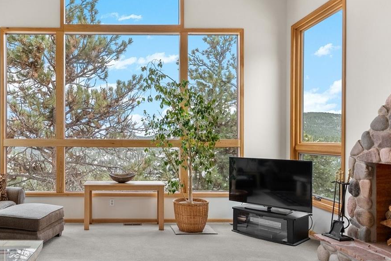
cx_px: 130
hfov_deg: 62.1
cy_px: 149
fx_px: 315
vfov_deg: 44.9
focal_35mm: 29
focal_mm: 16
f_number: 8
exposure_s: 1/20
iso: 640
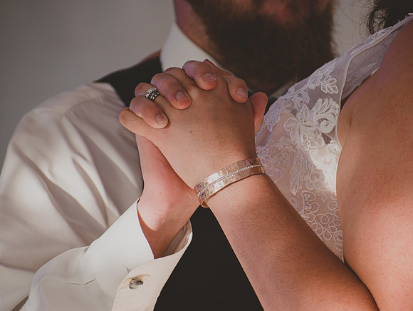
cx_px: 233
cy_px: 156
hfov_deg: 4.7
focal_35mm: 422
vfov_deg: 3.5
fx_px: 5044
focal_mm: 260
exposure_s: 1/125
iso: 140
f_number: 6
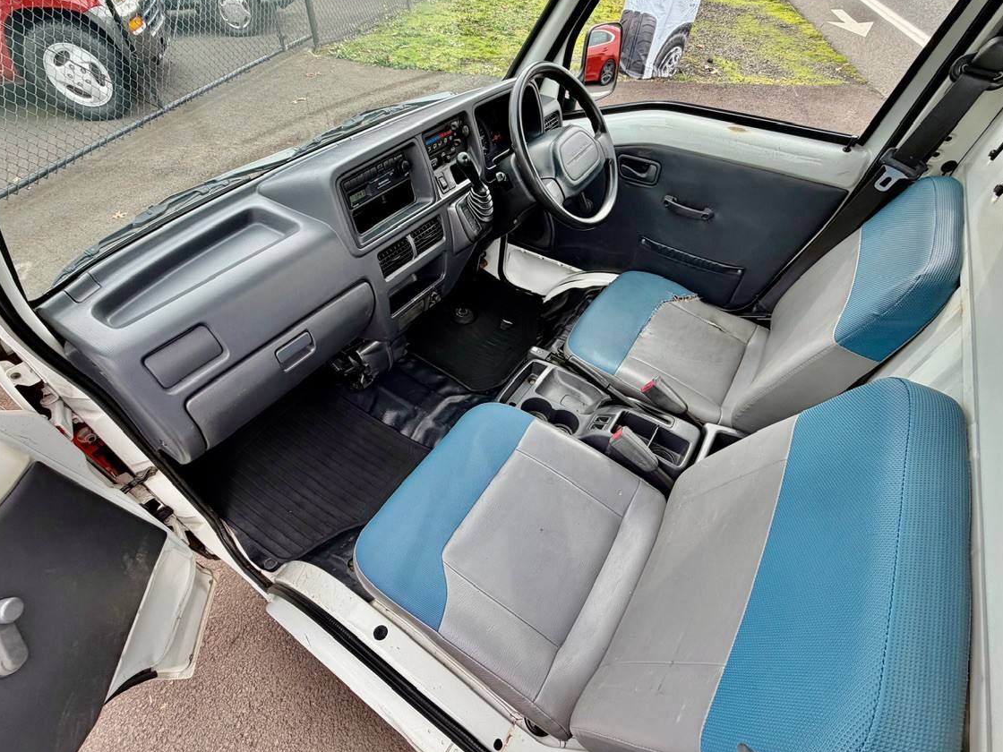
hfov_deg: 94.4
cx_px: 479
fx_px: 464
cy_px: 403
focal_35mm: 16
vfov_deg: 78.0
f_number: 2.2
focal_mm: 2.22
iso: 40
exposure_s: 1/134
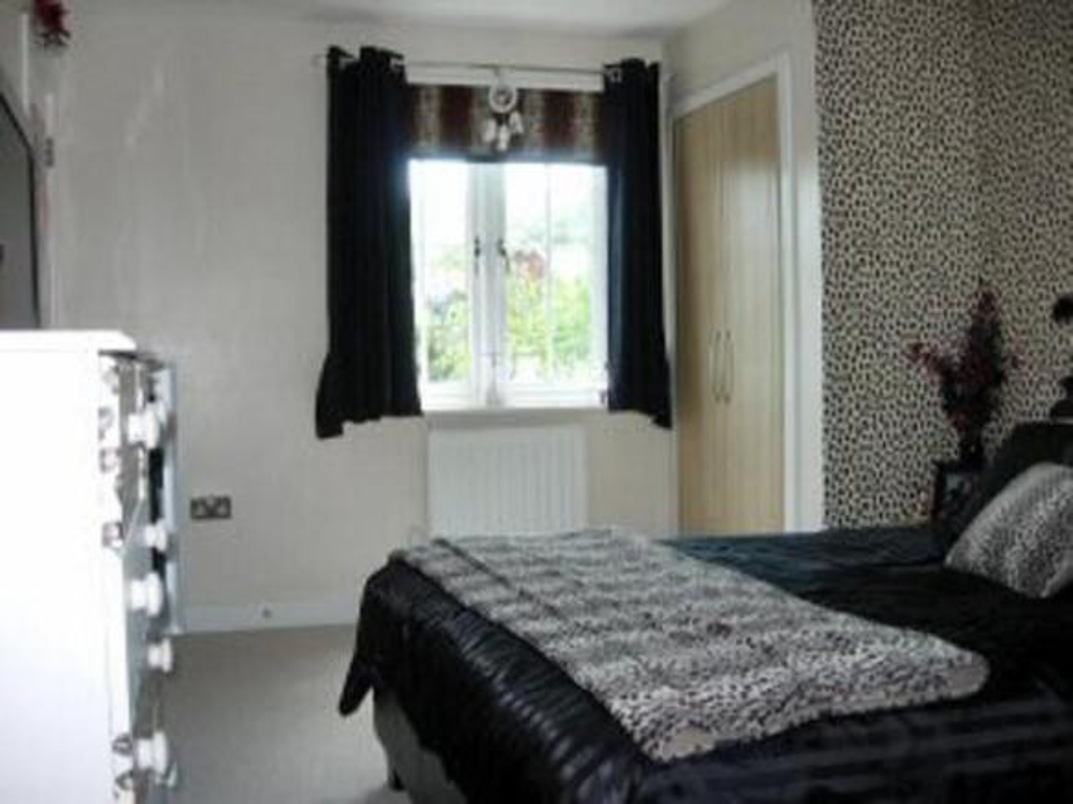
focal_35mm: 38
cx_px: 536
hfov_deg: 49.0
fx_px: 1178
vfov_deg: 37.7
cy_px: 402
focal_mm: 7.8
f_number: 2.8
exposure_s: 1/114
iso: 79
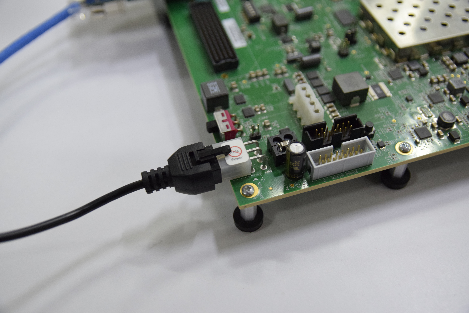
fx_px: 528
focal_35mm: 40
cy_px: 156
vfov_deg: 33.0
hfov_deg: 47.9
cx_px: 234
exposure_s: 1/125
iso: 2000
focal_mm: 27
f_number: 3.2
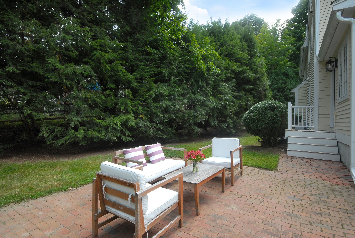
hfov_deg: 85.4
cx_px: 178
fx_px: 193
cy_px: 119
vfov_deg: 63.4
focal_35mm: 20
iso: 250
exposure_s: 1/60
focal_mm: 13
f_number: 13
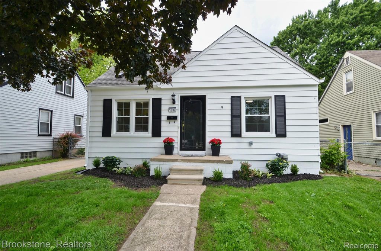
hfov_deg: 100.6
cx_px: 190
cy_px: 126
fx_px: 158
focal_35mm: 15
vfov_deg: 76.9
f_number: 8
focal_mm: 10
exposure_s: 1/250
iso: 200
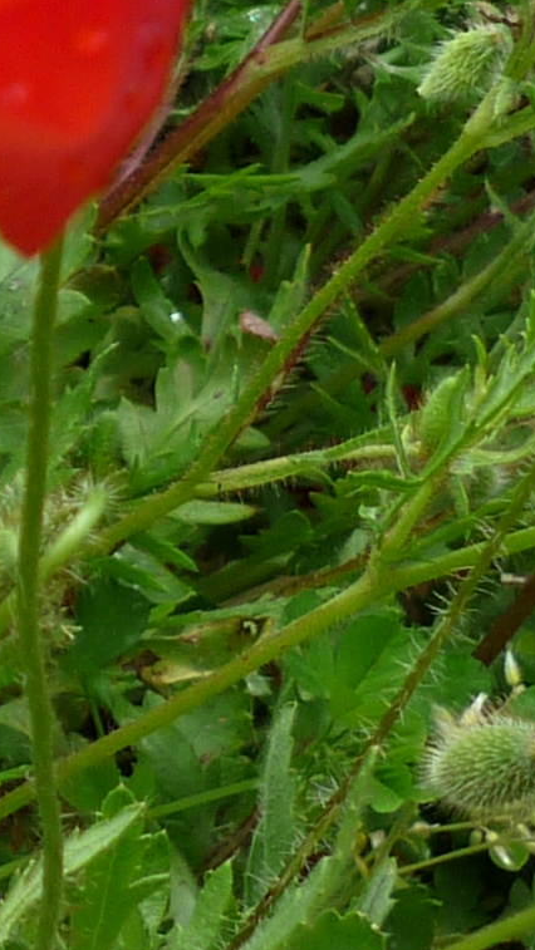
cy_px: 213
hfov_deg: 7.3
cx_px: -795
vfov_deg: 13.8
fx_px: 3908
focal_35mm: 155
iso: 80
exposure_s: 1/640
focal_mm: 5.5
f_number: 2.8
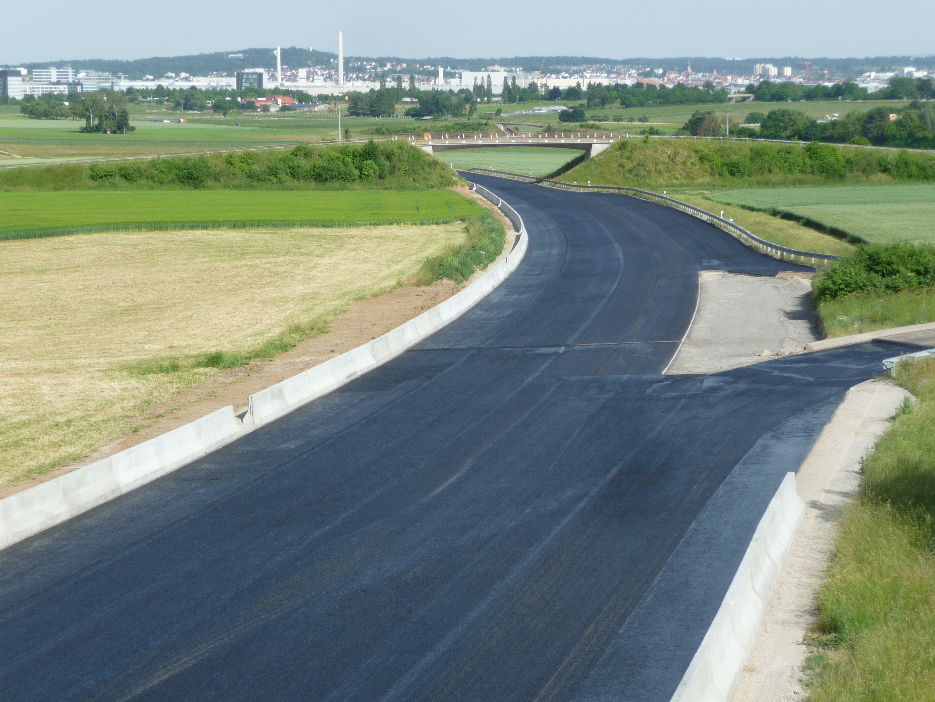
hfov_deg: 23.3
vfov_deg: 17.6
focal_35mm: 84
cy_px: 351
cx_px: 468
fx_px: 2269
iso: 100
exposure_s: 1/500
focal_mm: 14.2
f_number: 4.7
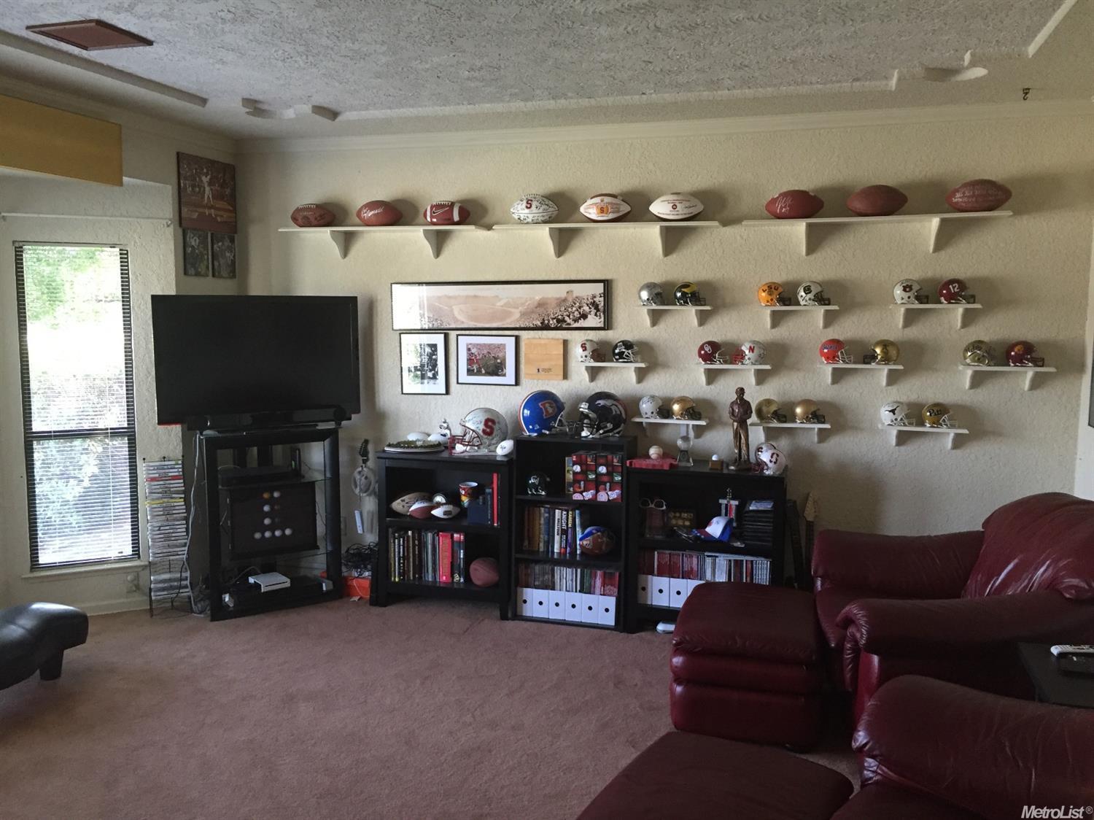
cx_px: 547
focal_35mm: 29
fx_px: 916
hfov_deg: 61.7
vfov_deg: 48.2
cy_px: 410
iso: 125
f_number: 2.2
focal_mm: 4.15
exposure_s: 1/30
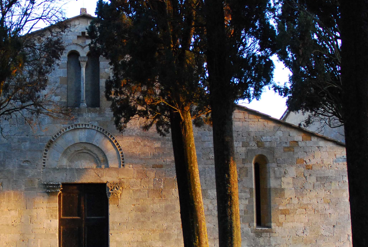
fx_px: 522
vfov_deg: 26.2
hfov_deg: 37.6
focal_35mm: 51
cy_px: 188
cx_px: 80
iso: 640
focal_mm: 18
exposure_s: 1/125
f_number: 3.5
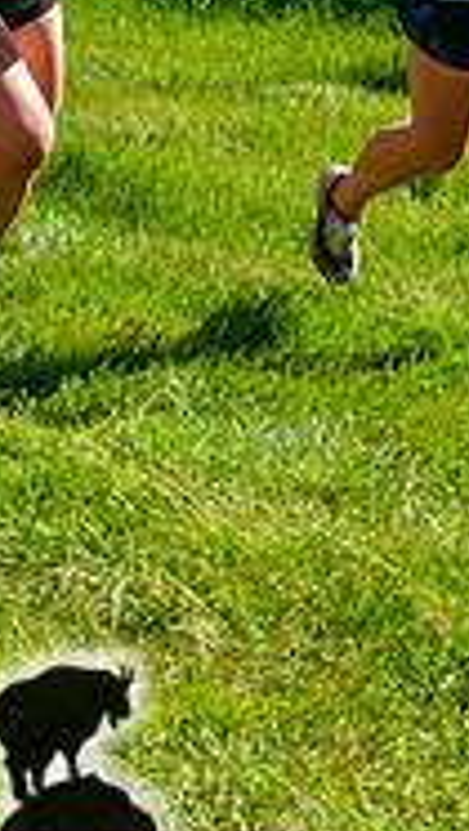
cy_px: 156
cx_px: 333
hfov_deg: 9.4
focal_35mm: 129
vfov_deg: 16.5
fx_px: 2844
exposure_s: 1/400
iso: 200
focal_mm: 34
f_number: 8
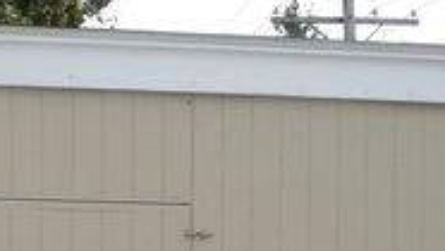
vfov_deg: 10.9
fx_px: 1240
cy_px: 437
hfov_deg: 20.2
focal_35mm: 105
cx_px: 100
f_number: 3.3
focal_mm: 4.7
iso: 100
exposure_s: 1/800
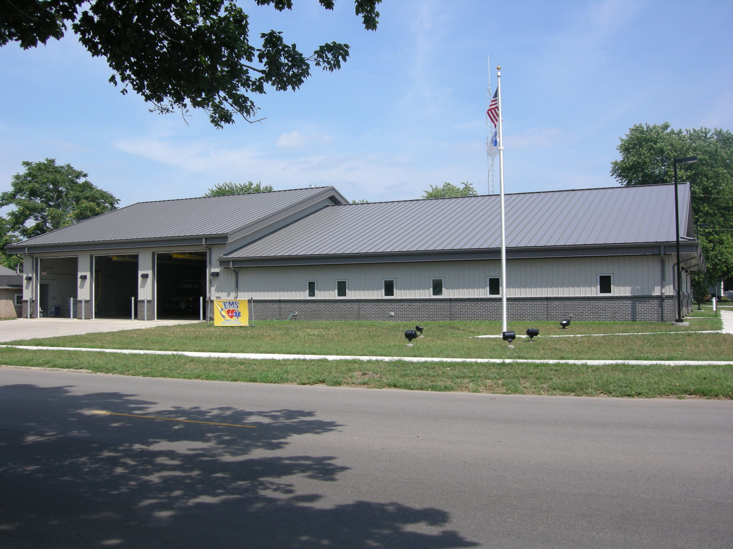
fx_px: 762
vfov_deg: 39.7
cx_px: 366
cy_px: 274
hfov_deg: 51.4
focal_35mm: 36
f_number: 5.4
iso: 64
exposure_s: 1/263
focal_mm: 7.5
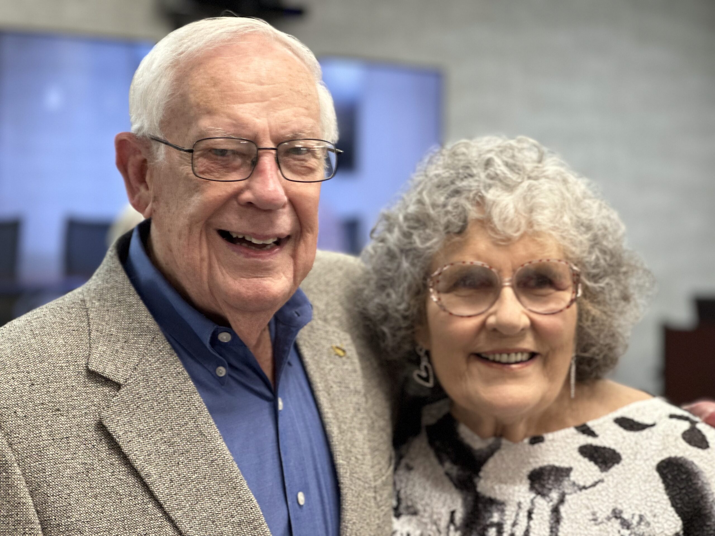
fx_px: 1590
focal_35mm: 77
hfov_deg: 25.3
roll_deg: -0.3
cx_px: 358
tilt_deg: -1.3
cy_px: 268
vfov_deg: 19.1
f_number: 2.8
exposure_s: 1/40
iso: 200
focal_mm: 9
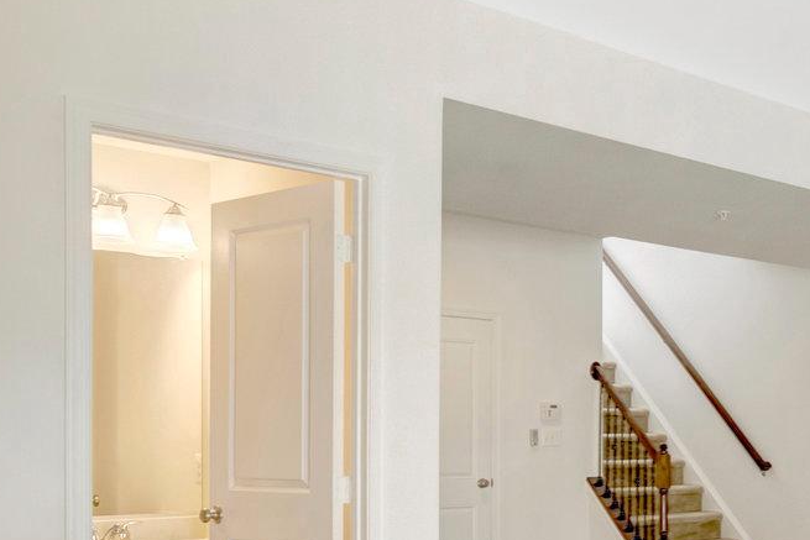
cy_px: 452
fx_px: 1125
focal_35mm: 50
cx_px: 911
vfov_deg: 26.4
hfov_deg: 33.9
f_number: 8
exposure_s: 1/13
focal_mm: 16
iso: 1250
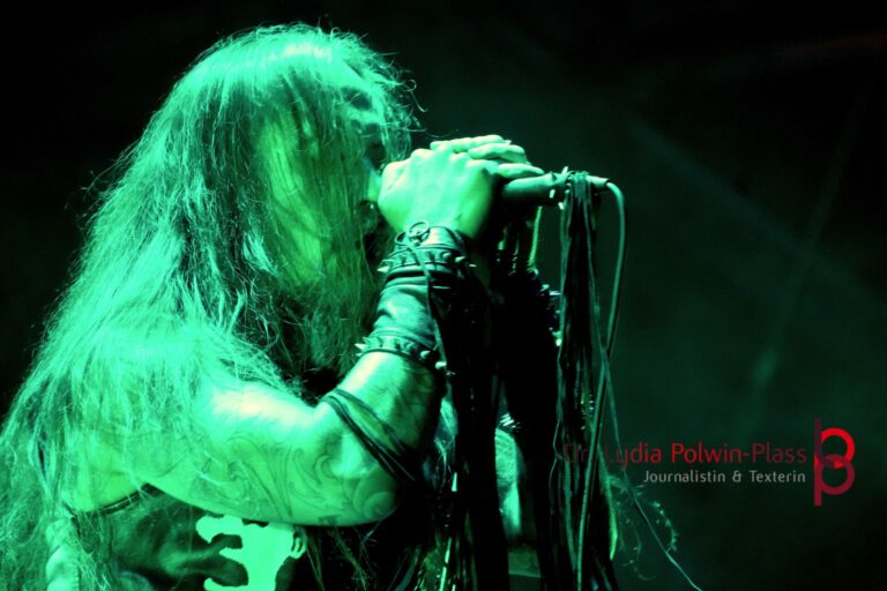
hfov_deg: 6.3
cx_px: 444
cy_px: 296
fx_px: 8056
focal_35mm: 327
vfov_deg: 4.2
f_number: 6.3
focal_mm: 218
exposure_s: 1/125
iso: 6400
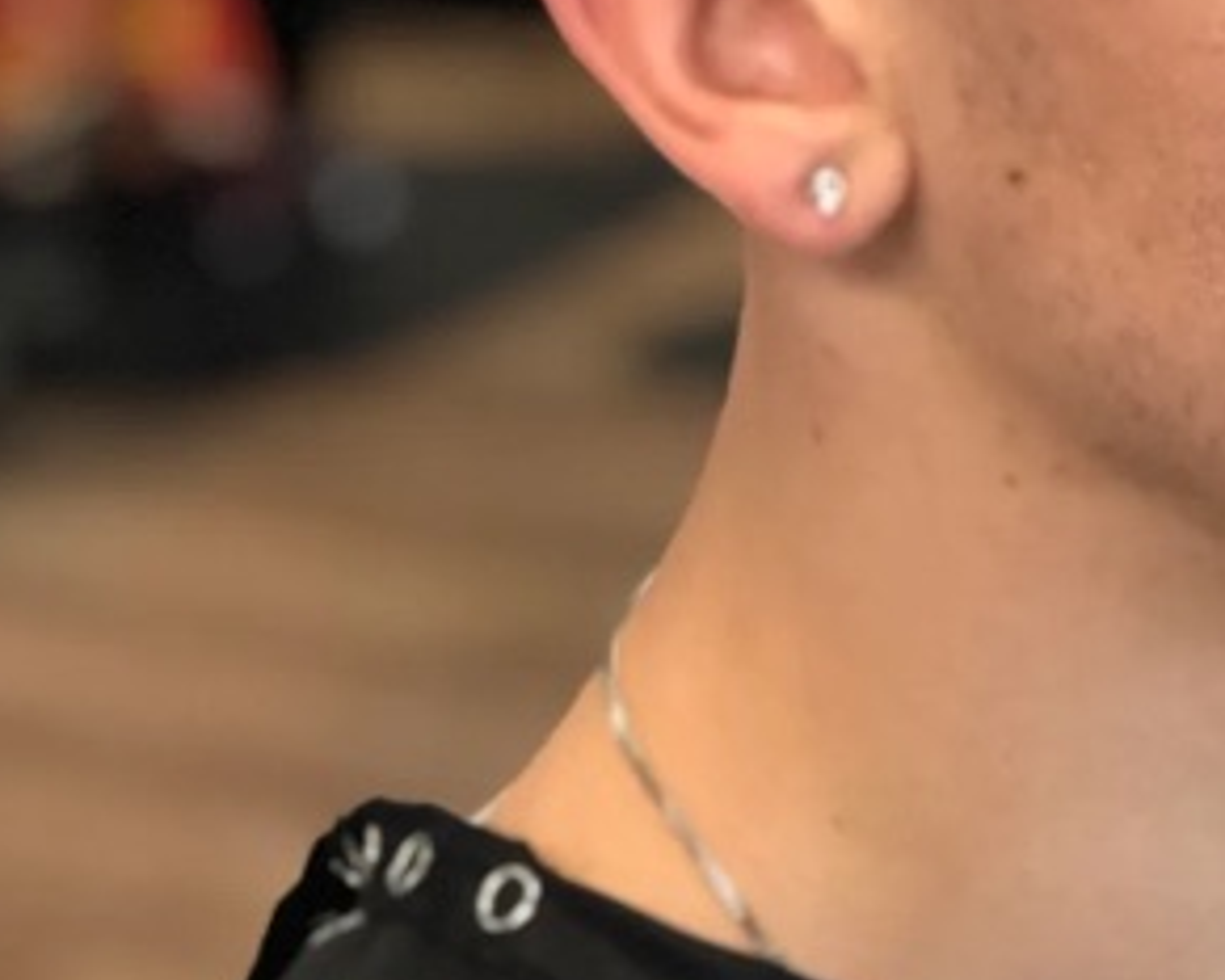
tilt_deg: -12.3
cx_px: 1174
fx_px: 5549
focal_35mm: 153
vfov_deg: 10.0
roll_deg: +6.0
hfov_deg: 12.5
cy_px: -67
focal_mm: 6.6
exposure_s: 1/30
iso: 160
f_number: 2.8
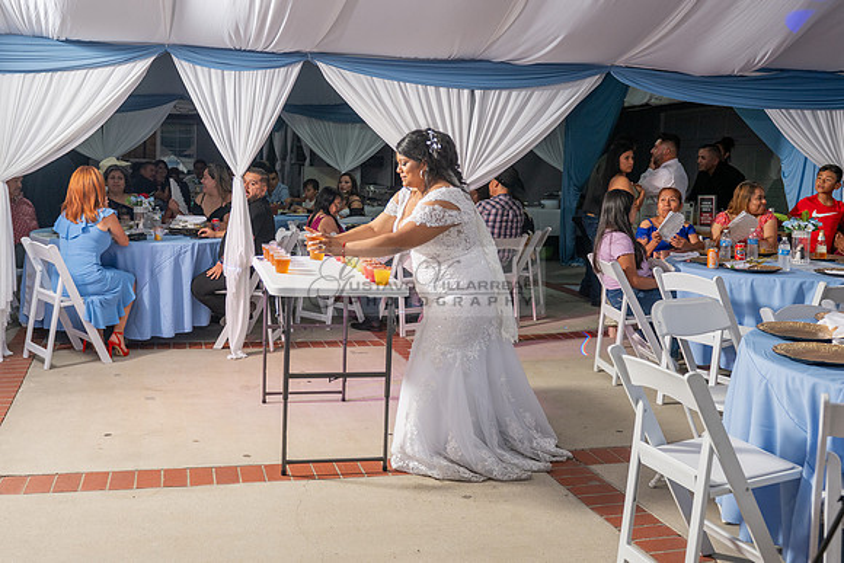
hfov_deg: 51.0
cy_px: 224
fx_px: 884
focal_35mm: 38
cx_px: 380
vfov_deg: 35.2
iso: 250
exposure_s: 1/125
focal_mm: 24
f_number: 3.5
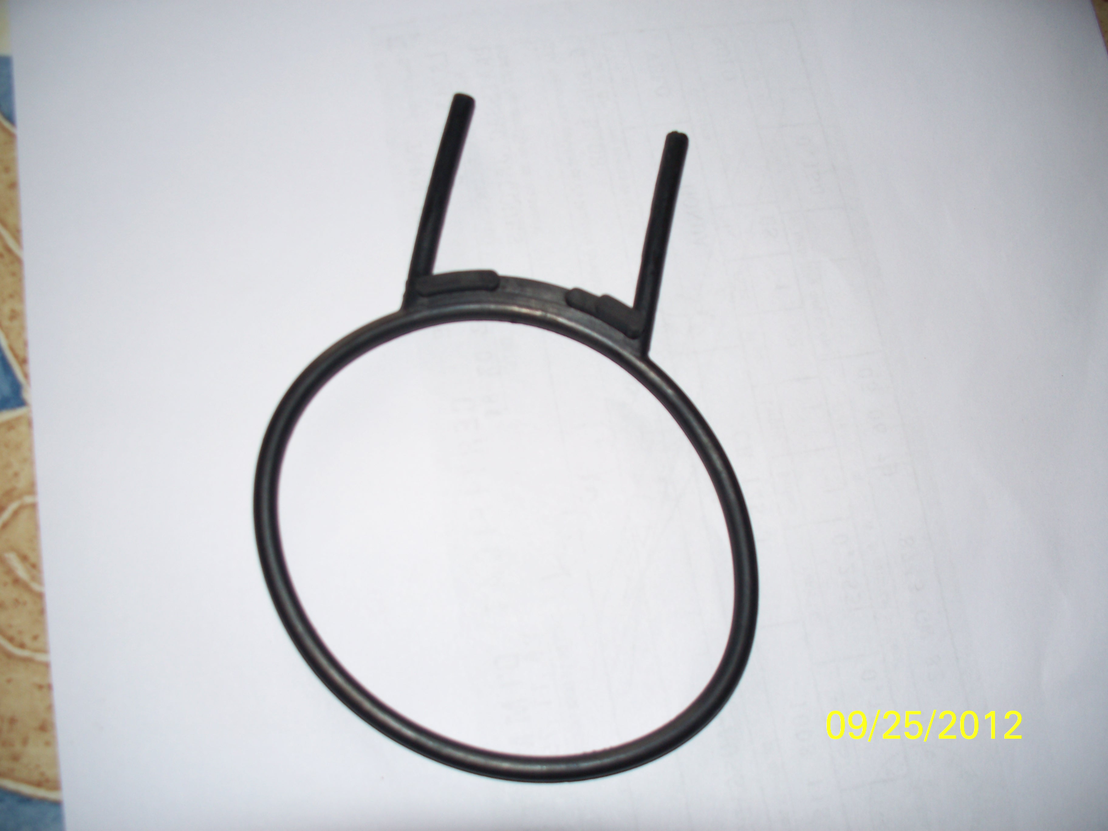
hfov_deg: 52.6
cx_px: 554
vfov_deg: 40.7
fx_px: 1120
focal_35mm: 35
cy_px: 416
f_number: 2.8
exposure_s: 1/30
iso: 80
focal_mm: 7.54
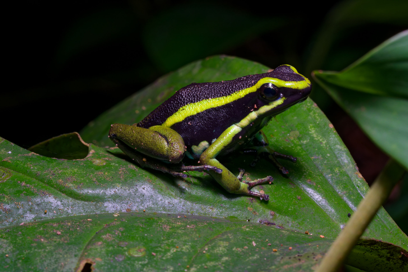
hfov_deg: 15.2
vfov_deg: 10.2
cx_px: 204
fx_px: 1530
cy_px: 136
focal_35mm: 135
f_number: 16
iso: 100
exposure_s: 1/200
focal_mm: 90
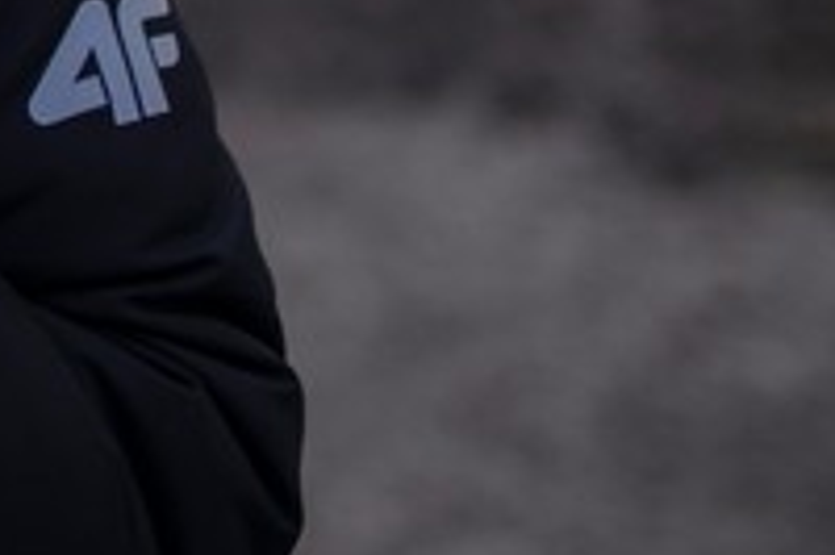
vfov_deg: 6.1
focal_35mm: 219
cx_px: -681
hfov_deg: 9.0
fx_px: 5075
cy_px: -632
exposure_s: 1/1000
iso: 100
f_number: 1.8
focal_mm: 35
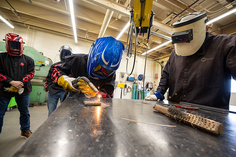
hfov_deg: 104.2
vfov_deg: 81.2
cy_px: 78
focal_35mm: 14
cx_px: 118
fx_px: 92
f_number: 4
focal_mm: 14
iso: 1600
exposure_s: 1/250
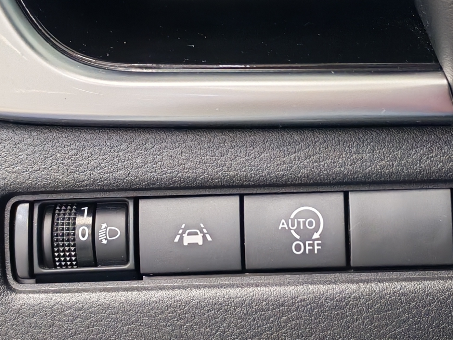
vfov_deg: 15.7
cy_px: 149
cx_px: 305
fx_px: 1230
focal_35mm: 94
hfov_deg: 20.8
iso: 872
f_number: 1.9
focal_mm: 6.12
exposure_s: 1/100
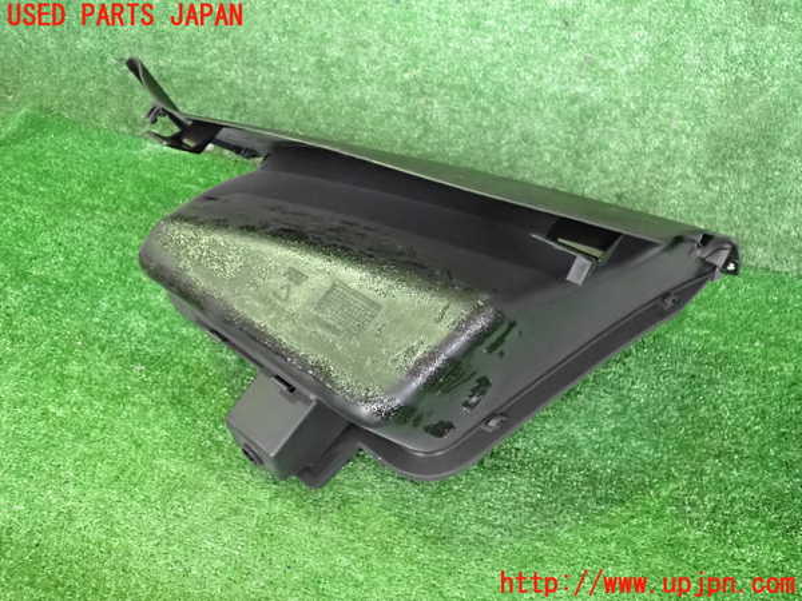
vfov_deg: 46.8
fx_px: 695
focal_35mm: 30
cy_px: 300
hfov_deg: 60.0
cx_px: 401
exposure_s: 1/80
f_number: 2.3
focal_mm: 5.4
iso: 2000
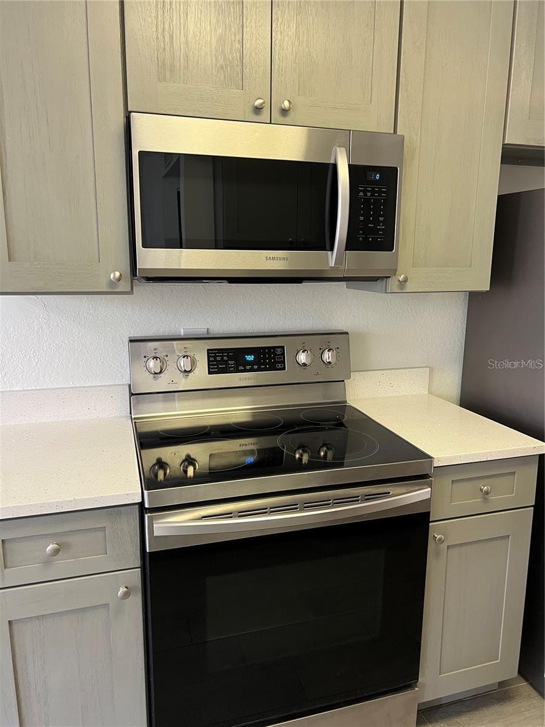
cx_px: 272
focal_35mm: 26
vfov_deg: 67.3
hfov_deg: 53.1
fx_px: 546
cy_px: 364
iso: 160
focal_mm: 5.7
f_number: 1.5
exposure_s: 1/60
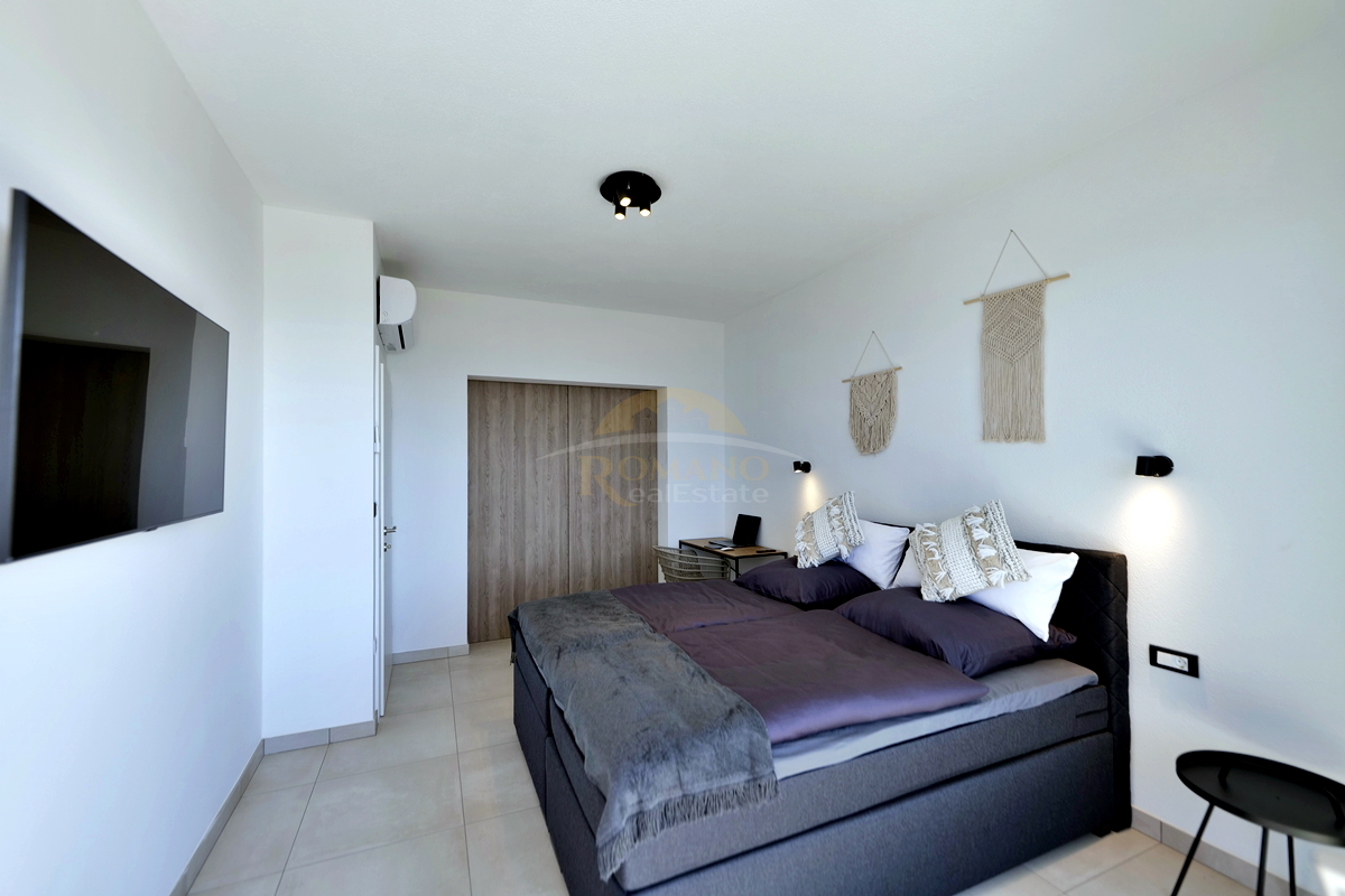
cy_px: 448
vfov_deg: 81.2
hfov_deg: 104.3
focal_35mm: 14
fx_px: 523
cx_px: 672
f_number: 2.5
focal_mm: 14
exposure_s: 1/250
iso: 100
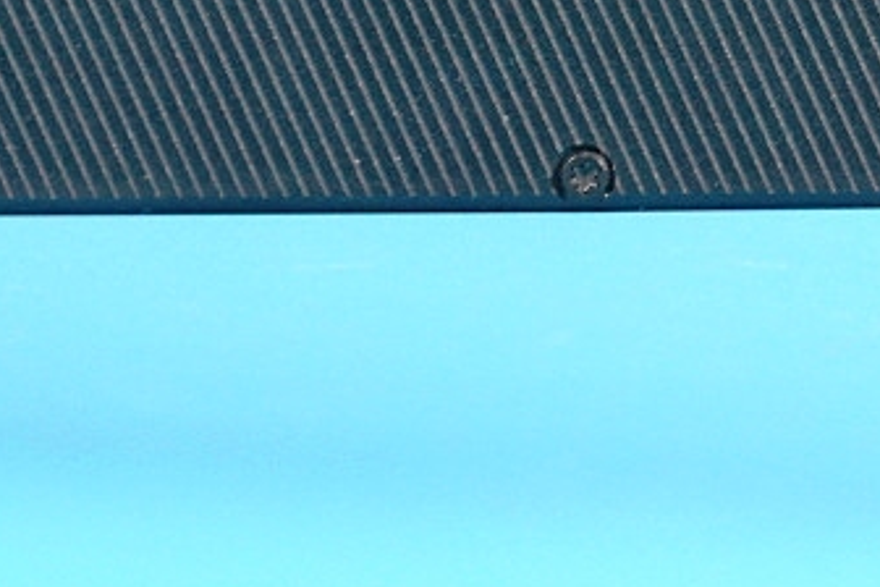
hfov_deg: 4.8
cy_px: -518
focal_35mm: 429
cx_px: 1014
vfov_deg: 3.2
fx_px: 10486
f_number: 5
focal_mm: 90
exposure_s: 1/125
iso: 1000
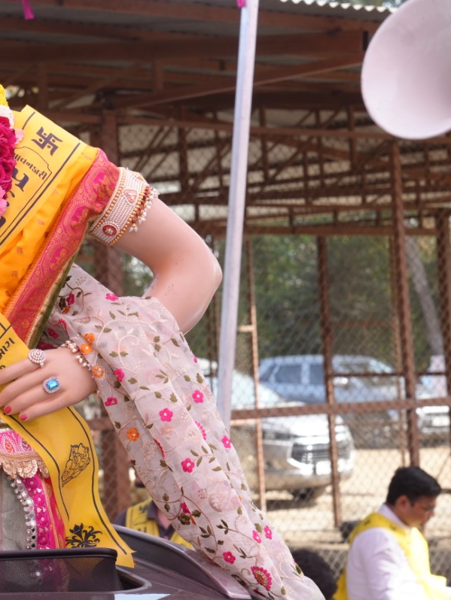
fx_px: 2066
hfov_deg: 12.2
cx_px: -50
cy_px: 216
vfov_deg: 16.5
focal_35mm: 119
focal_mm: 61
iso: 250
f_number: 7.1
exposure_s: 1/125
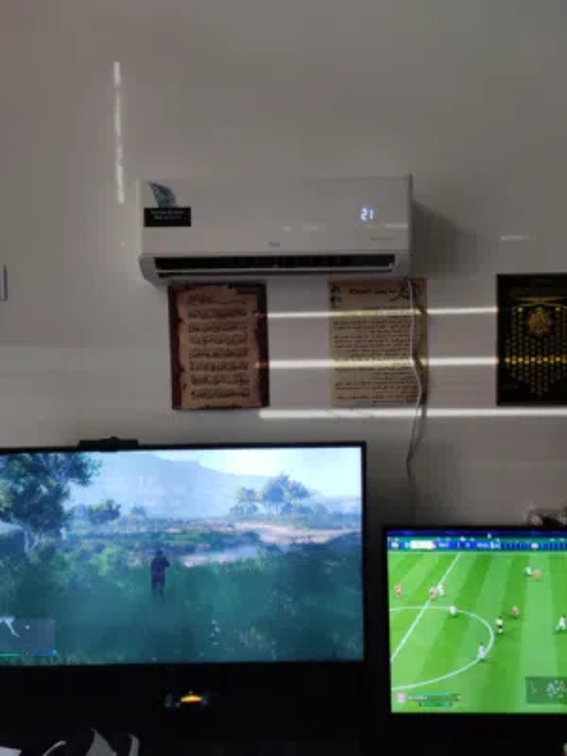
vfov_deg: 69.4
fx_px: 546
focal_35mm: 25
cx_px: 284
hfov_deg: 54.9
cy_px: 378
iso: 716
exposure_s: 1/33
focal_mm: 4.7
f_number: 1.79
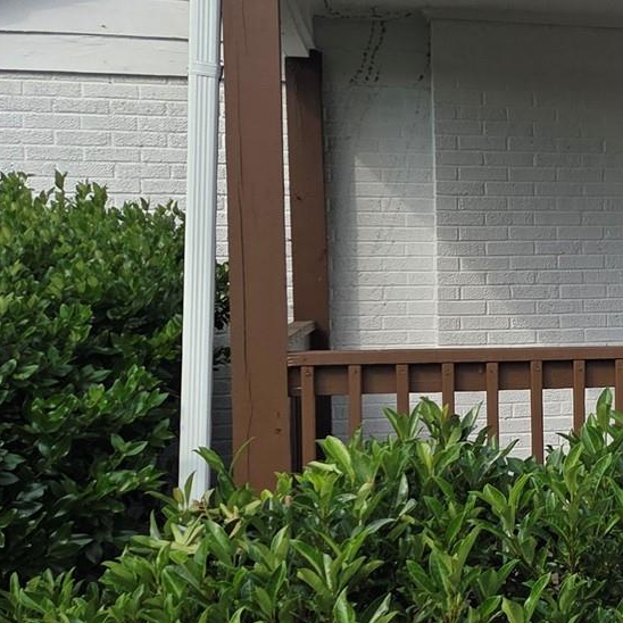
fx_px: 1547
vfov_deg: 22.8
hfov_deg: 19.1
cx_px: 1006
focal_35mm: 76
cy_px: 327
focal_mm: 5.4
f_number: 1.8
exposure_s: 1/2510
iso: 80
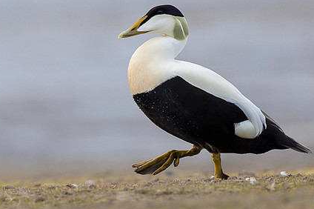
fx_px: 6571
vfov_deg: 1.8
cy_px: 56
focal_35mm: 754
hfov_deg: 2.7
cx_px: 70
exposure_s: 1/1600
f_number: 5.6
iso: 800
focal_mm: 380
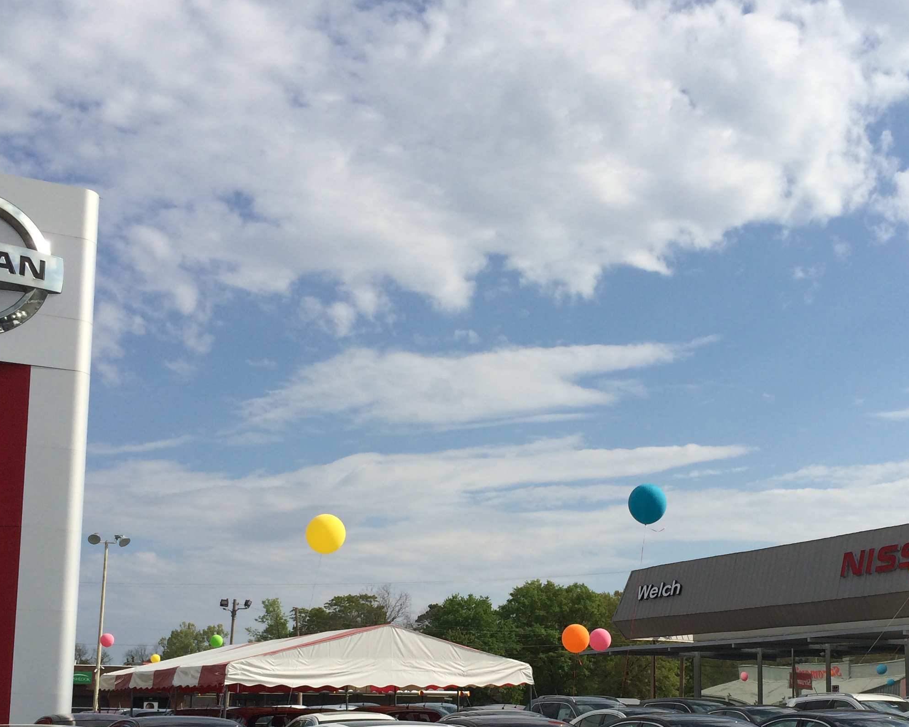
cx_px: 548
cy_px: 536
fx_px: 1291
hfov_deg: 38.6
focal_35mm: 48
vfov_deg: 31.0
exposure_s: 1/4566
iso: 40
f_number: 2.2
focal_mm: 4.12
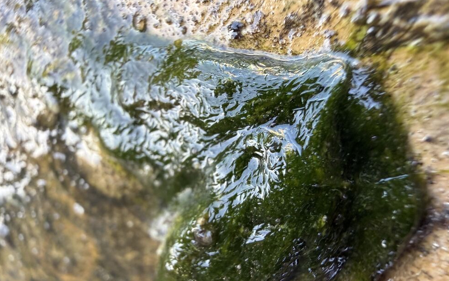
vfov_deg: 47.5
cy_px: 160
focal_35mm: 26
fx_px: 318
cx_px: 228
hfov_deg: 70.4
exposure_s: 1/121
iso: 200
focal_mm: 2.22
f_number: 2.2
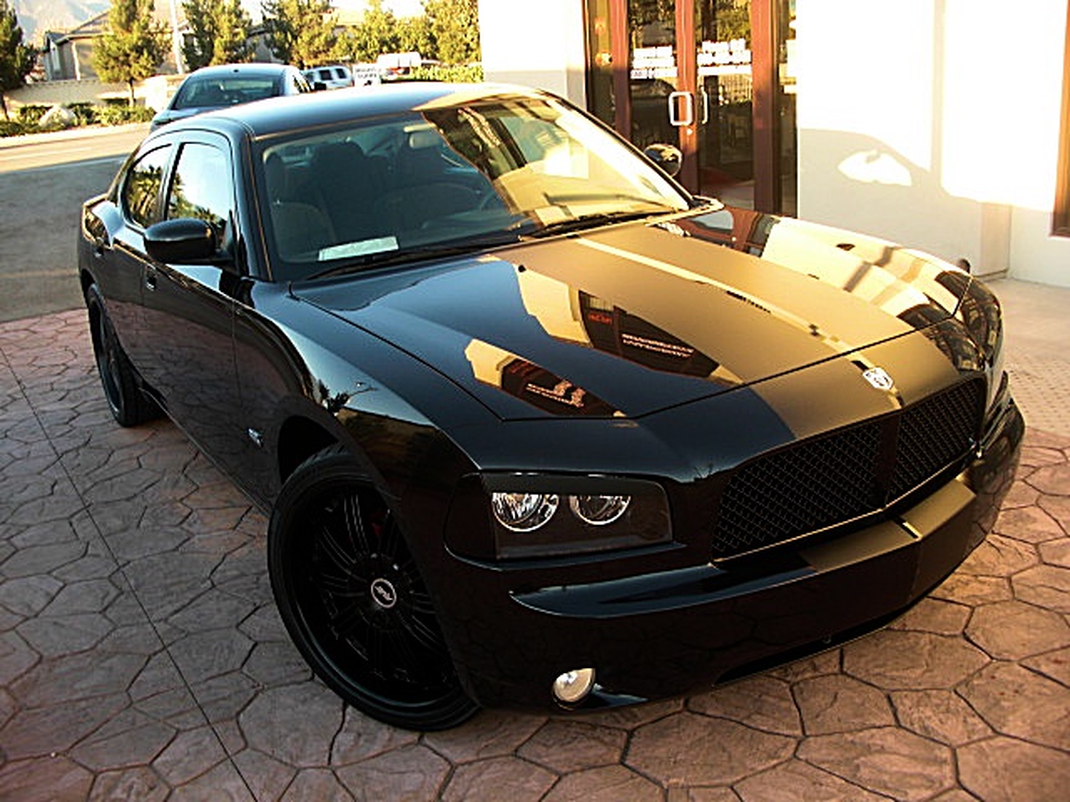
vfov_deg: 39.7
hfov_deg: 51.4
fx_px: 1113
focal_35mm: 36
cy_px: 401
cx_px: 535
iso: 50
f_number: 2.8
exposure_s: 1/80
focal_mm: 6.3
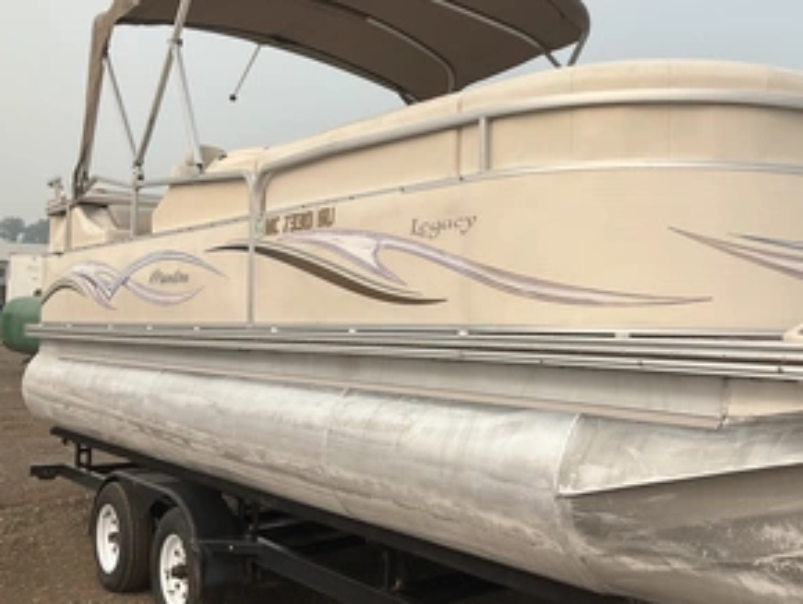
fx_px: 929
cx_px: 537
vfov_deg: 36.0
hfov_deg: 46.0
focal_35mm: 40
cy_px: 280
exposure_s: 1/1984
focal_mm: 3
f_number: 1.8
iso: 25
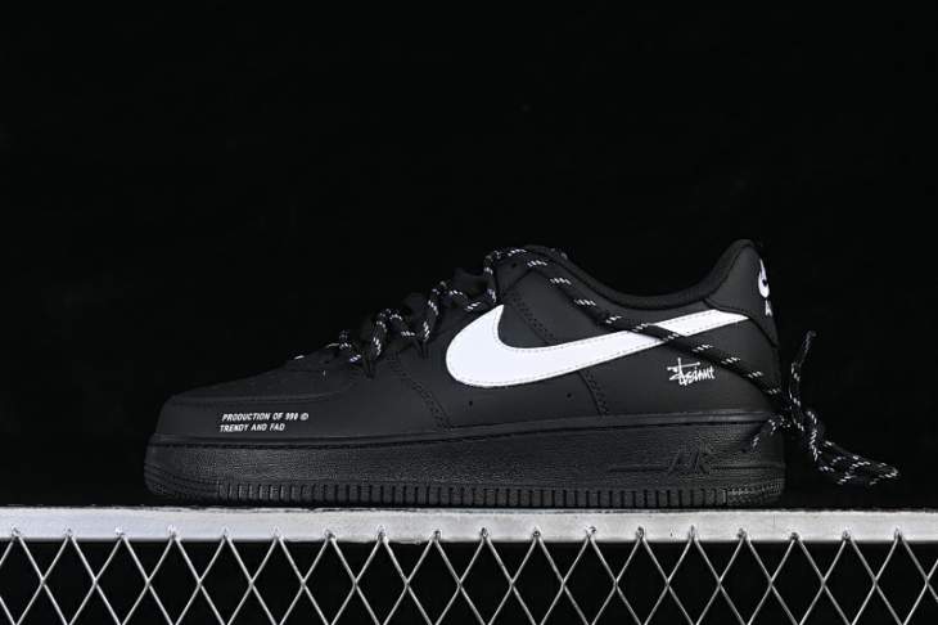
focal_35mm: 75
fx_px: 1953
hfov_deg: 27.0
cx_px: 469
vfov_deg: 18.2
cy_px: 312
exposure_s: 1/60
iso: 160
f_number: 6.3
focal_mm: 50
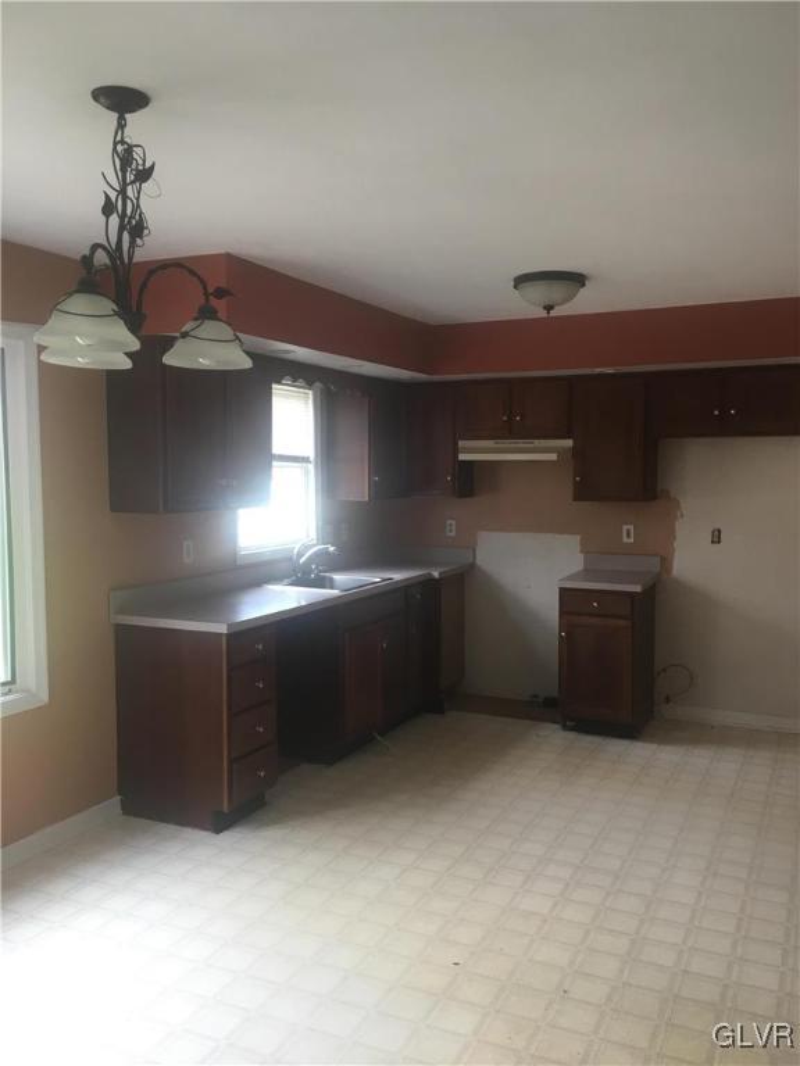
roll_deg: -0.2
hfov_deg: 48.2
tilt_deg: -3.2
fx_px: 894
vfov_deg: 61.7
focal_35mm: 29
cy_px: 533
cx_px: 400
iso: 25
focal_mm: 4.15
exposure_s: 1/33
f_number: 2.2
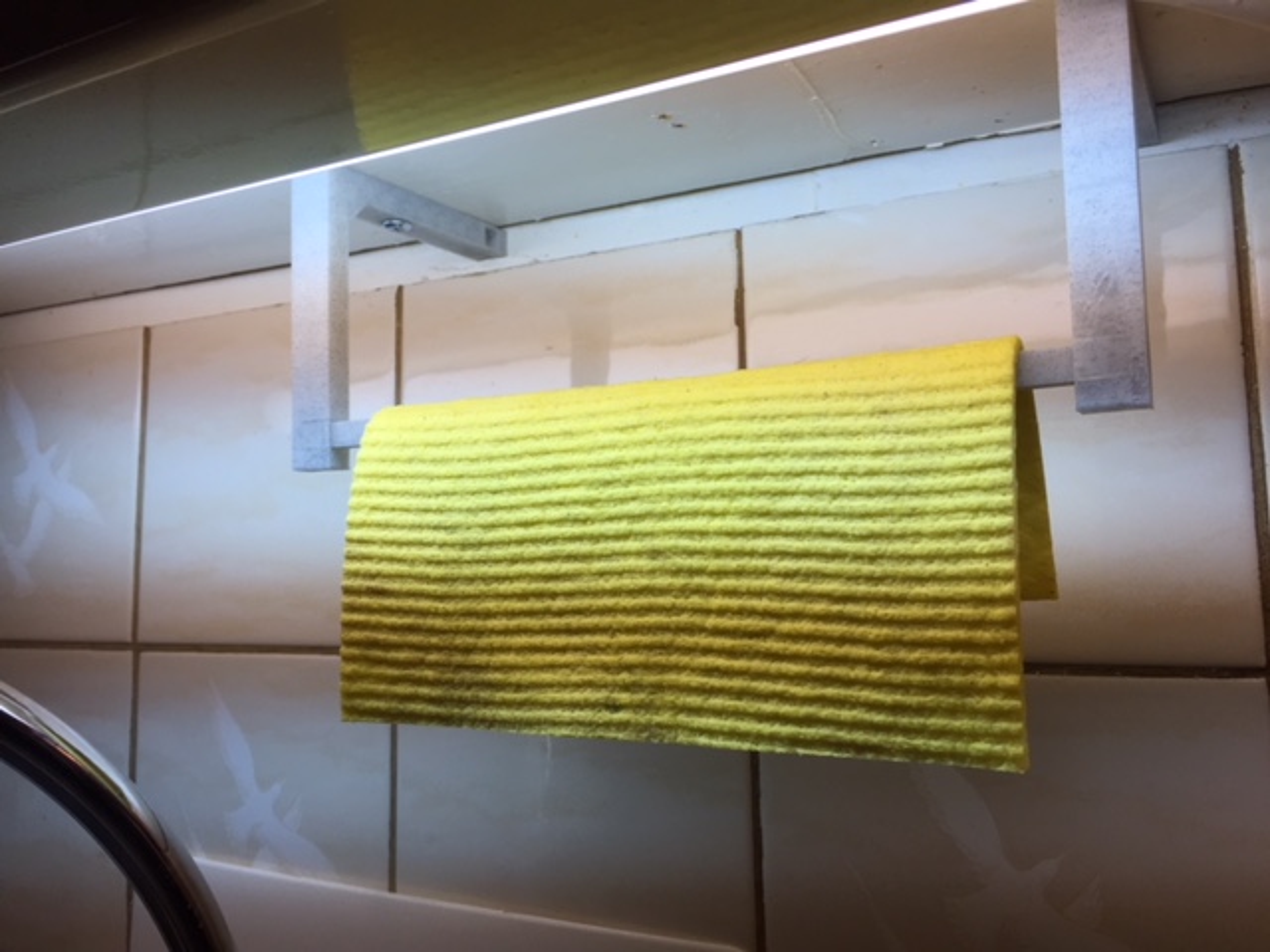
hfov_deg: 61.7
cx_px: 635
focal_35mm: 29
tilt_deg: +5.6
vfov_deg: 48.2
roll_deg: +0.4
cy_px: 476
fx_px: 1064
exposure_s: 1/218
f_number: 2.2
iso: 32
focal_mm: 4.15
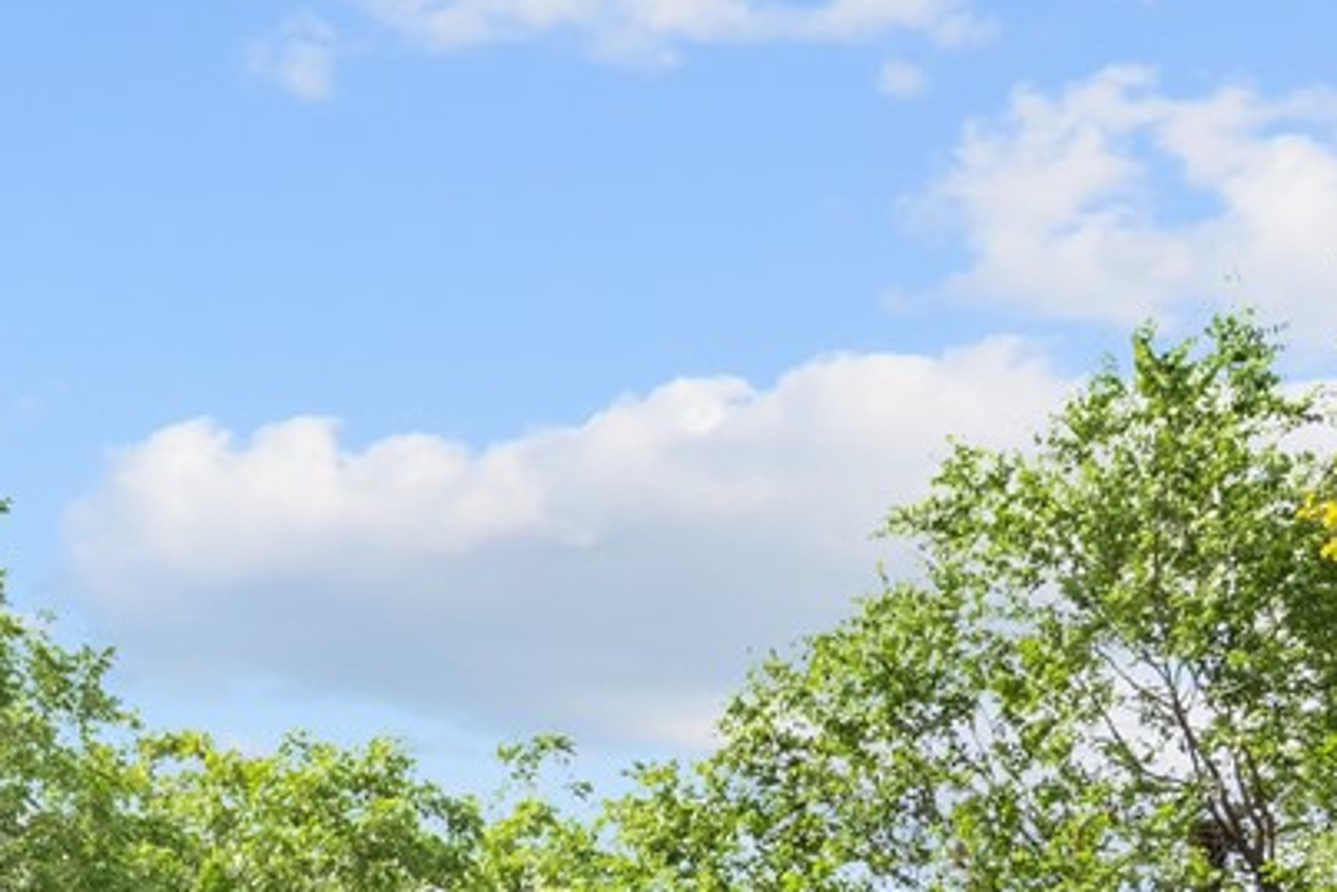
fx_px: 3604
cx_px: -413
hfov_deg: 19.4
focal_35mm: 97
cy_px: 1827
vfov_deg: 12.3
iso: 400
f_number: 9
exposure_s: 1/400
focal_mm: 18
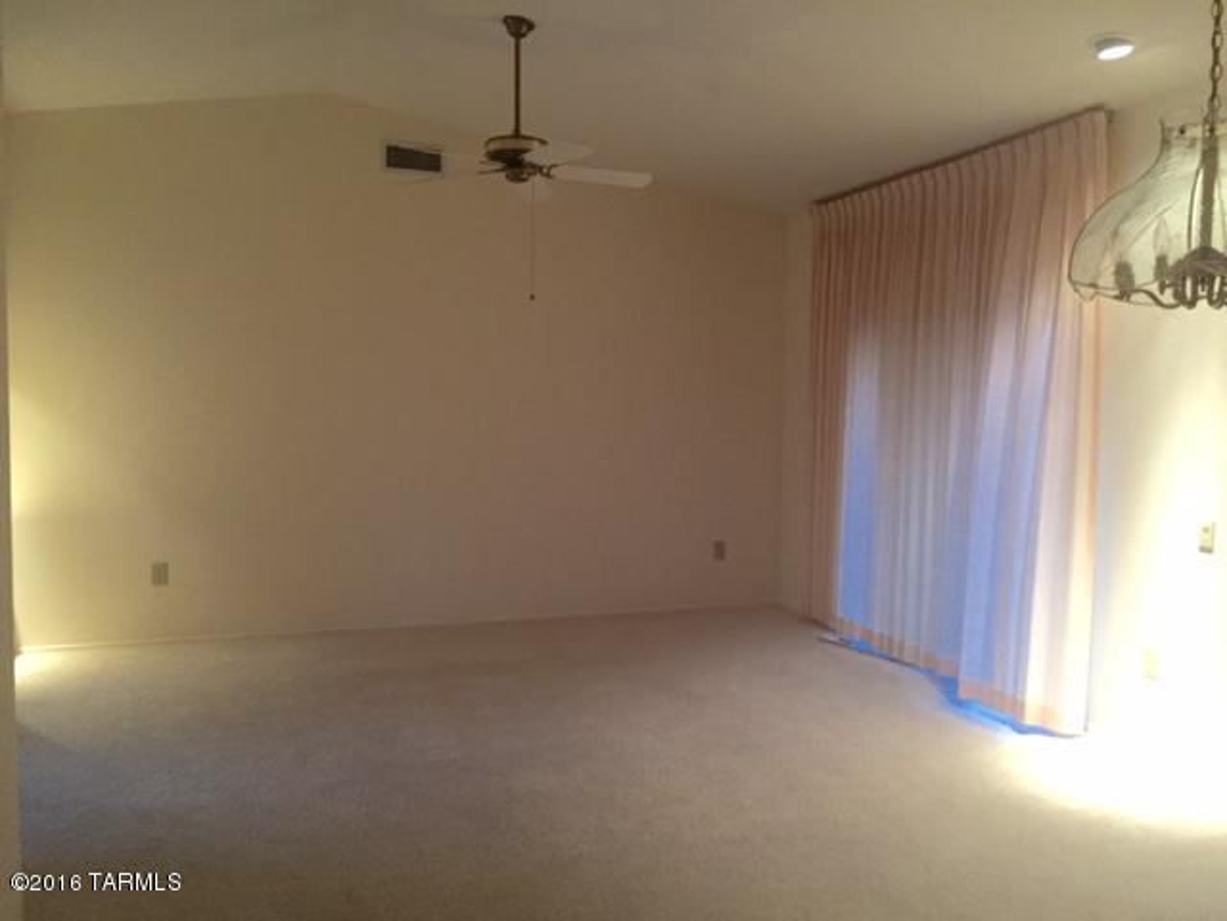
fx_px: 1028
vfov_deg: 48.2
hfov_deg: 61.7
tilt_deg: -4.5
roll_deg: -1.1
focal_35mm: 29
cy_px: 460
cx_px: 614
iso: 200
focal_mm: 4.15
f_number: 2.2
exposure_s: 1/30
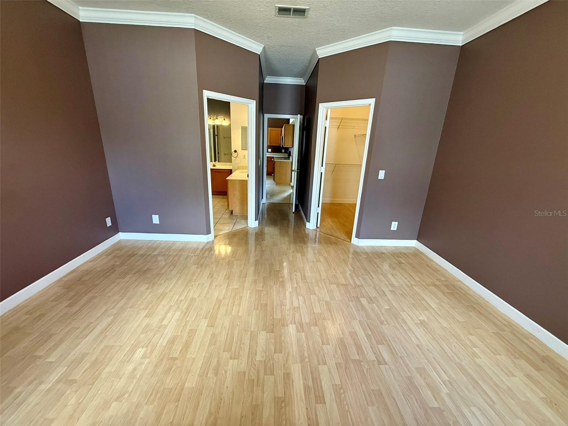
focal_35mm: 14
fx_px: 230
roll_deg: -2.3
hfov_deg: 102.1
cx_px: 284
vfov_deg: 85.7
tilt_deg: -16.6
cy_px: 213
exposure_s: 1/120
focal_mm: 2.22
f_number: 2.2
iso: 250
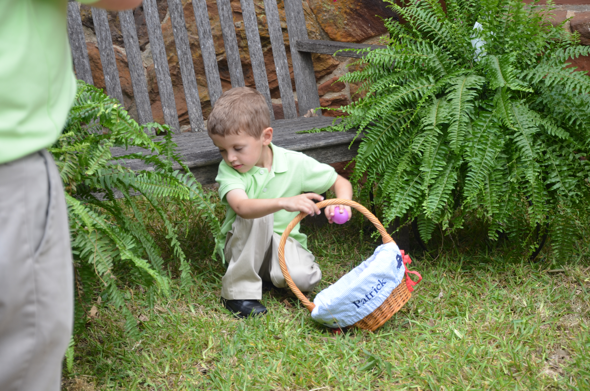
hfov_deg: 20.7
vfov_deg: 13.8
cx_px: 295
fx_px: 1619
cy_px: 196
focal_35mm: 99
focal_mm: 66
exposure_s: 1/160
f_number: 6.3
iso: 200
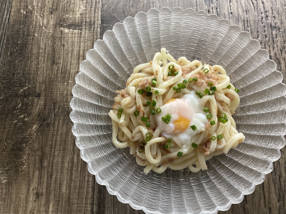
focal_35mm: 26
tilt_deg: -76.9
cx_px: 143
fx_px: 215
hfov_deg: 67.3
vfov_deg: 53.1
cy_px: 107
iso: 640
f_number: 1.8
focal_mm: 4.25
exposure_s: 1/35
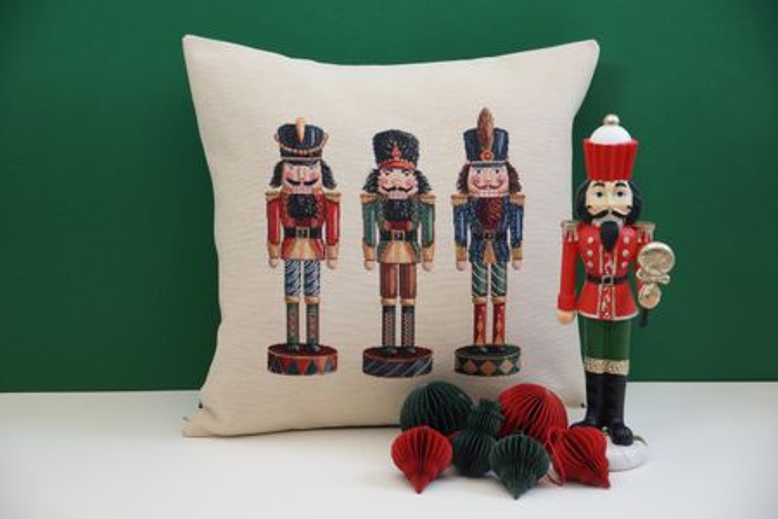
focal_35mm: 75
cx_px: 389
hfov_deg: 27.0
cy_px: 260
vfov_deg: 18.2
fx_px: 1621
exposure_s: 1/30
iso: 400
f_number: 4
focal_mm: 50
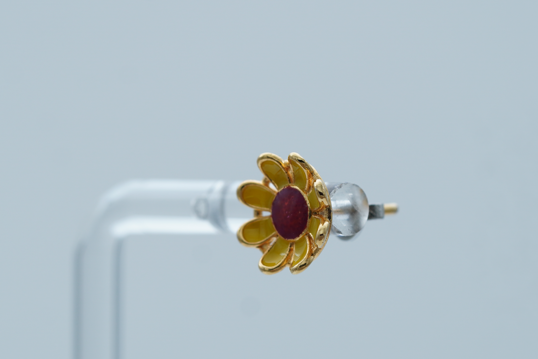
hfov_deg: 9.4
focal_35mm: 220
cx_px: 286
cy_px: 230
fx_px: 3288
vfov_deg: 6.2
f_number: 5.6
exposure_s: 1/80
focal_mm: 90
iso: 200
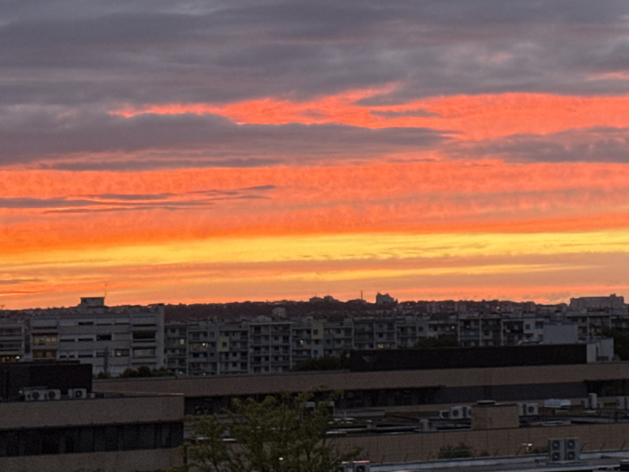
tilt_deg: +4.5
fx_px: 2254
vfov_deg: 11.9
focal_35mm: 124
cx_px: 757
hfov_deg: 15.3
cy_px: 135
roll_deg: +1.3
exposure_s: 1/83
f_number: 1.78
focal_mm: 6.76
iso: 100
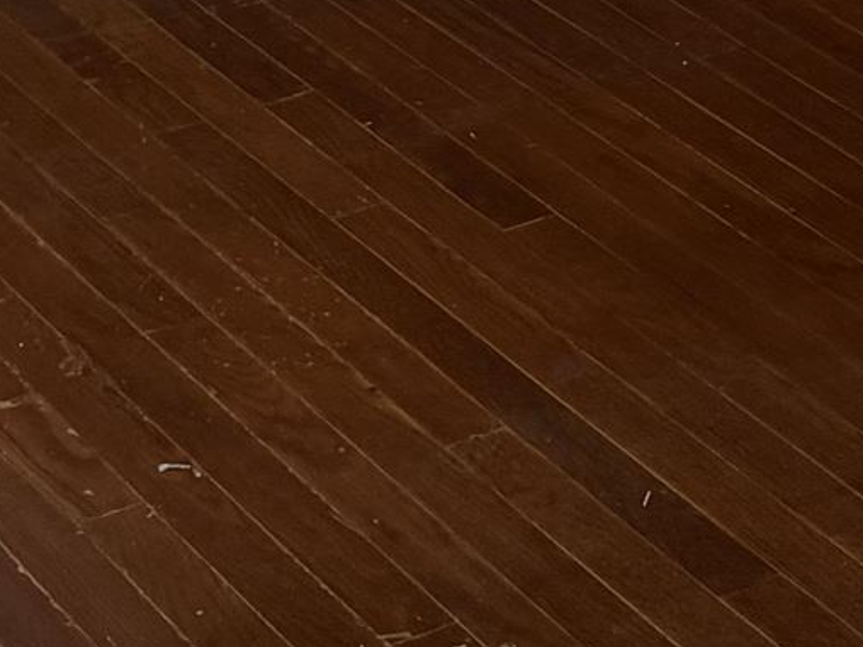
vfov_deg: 9.0
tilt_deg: -7.9
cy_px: -1044
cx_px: 831
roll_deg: +1.3
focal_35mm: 145
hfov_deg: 13.5
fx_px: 3615
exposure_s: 1/121
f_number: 1.78
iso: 125
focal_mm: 6.76
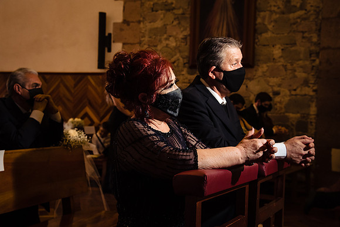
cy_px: 114
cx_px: 170
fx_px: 509
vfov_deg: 25.1
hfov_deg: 36.9
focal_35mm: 54
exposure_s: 1/50
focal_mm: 52
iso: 2000
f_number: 6.3
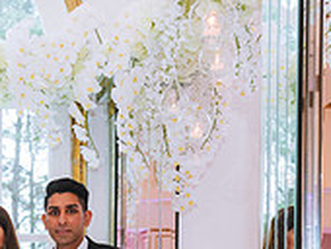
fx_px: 910
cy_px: 345
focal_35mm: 95
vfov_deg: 14.8
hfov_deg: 19.3
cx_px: -76
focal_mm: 29
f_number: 2.8
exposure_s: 1/200
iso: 800
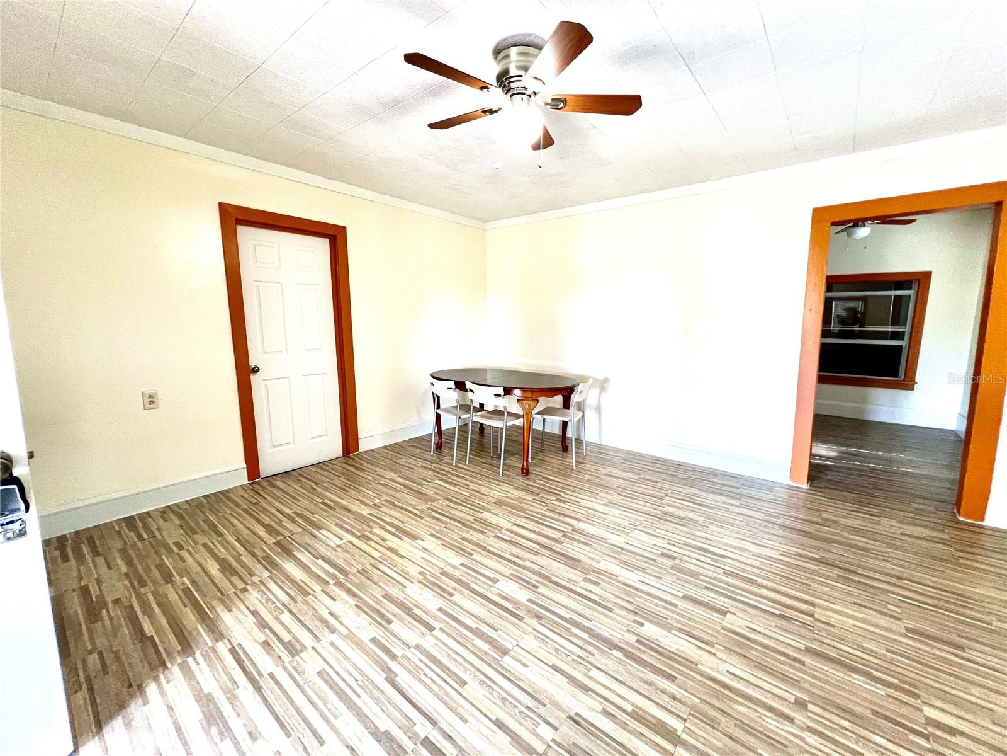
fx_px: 378
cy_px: 378
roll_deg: +0.5
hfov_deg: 106.2
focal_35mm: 13
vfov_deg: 89.9
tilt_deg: -8.4
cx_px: 504
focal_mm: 1.57
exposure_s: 1/60
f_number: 1.8
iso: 200
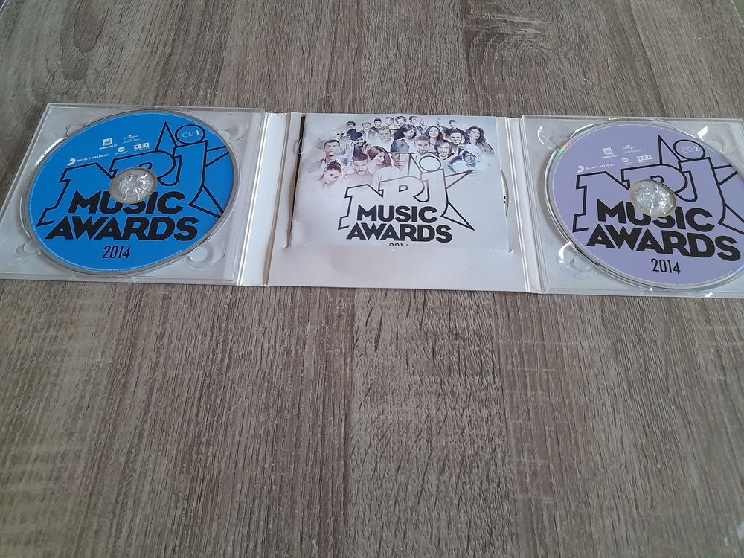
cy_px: 279
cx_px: 372
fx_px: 537
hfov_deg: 69.4
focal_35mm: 25
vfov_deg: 54.9
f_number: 2
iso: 400
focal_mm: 4.6
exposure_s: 1/33
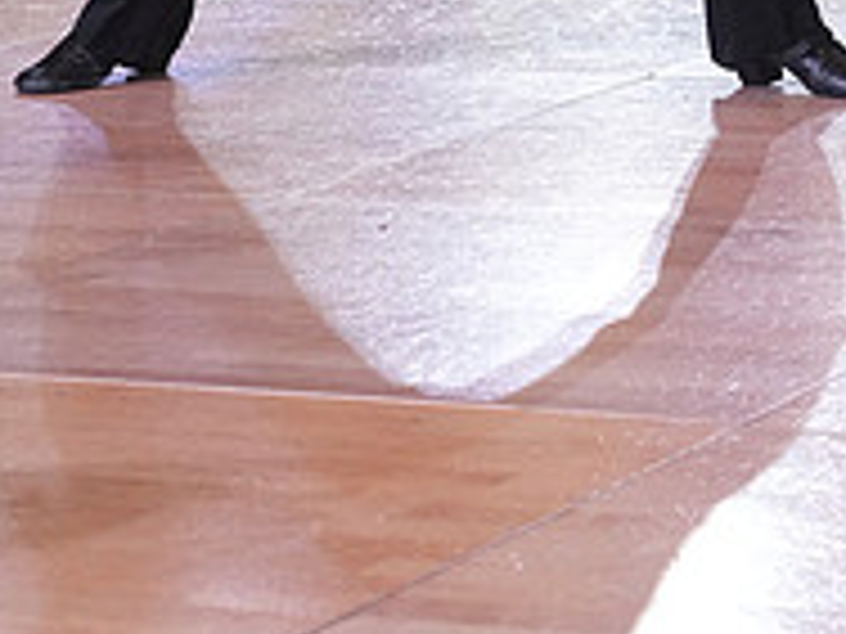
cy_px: -562
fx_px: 5083
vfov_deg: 6.9
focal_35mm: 208
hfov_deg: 9.5
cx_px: 817
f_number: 5.6
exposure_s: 1/250
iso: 2500
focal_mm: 70
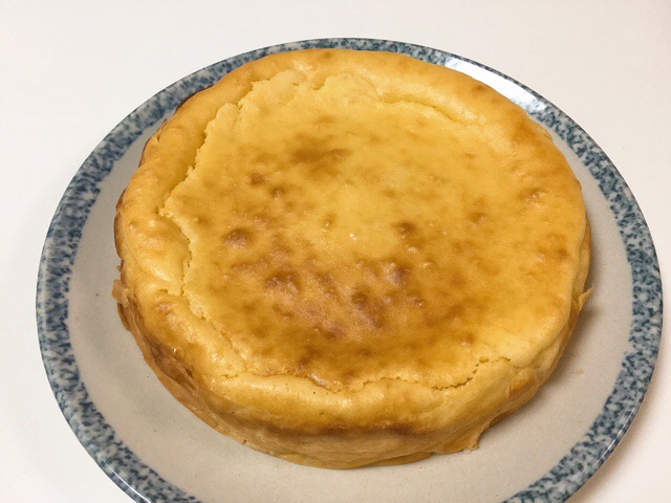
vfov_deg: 45.4
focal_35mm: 31
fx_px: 601
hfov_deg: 58.4
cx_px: 336
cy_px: 252
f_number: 2.4
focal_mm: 3.3
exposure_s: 1/30
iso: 64
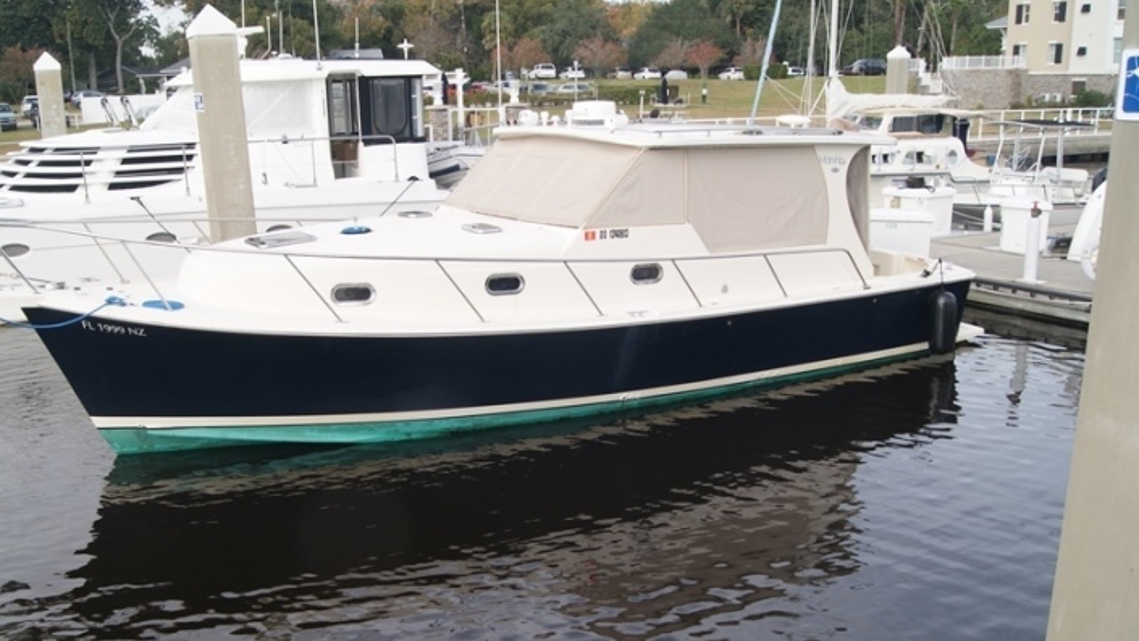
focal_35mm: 36
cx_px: 479
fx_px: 1088
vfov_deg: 32.9
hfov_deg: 55.0
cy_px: 320
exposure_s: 1/80
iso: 100
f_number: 8
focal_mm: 18
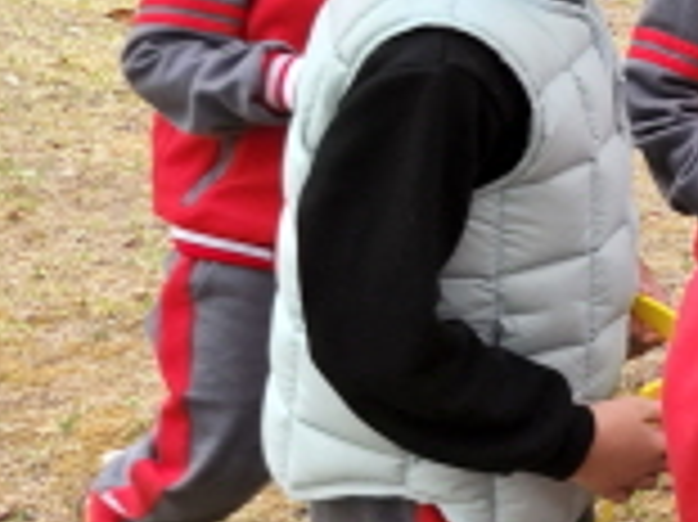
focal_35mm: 89
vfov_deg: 16.6
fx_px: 1793
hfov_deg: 18.1
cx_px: 1207
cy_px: 198
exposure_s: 1/180
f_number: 1.8
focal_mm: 5.4
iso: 50
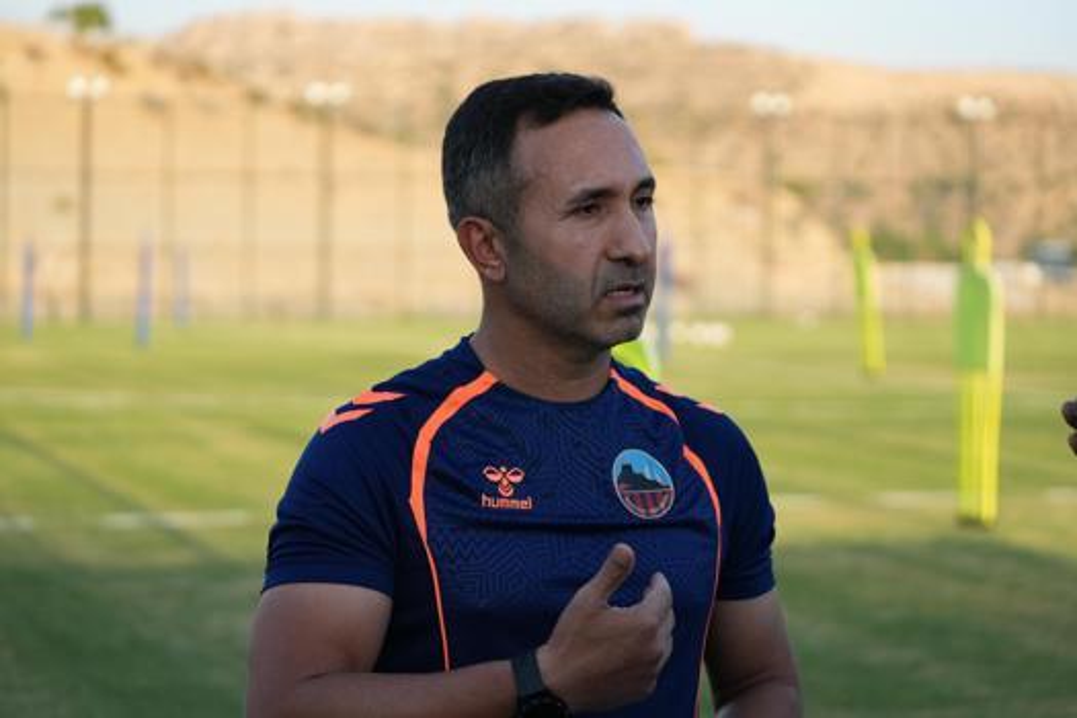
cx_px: 538
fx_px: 2991
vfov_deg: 13.7
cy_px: 359
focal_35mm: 100
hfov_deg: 20.4
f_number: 4.5
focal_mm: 100
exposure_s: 1/4000
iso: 2500
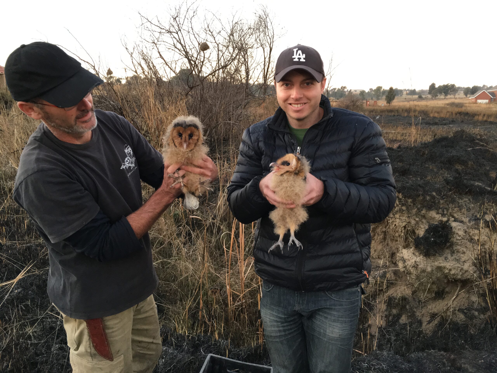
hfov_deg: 61.7
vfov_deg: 48.2
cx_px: 248
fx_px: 416
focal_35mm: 29
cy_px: 186
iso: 125
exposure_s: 1/33
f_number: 2.2
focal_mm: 4.15
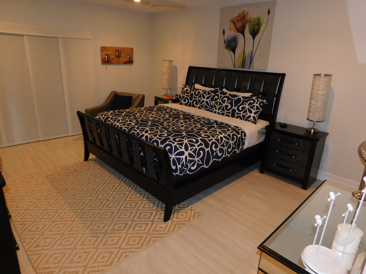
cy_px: 137
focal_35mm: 23
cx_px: 183
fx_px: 243
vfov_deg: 58.9
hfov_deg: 73.9
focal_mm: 4
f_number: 3
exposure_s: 1/30
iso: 200
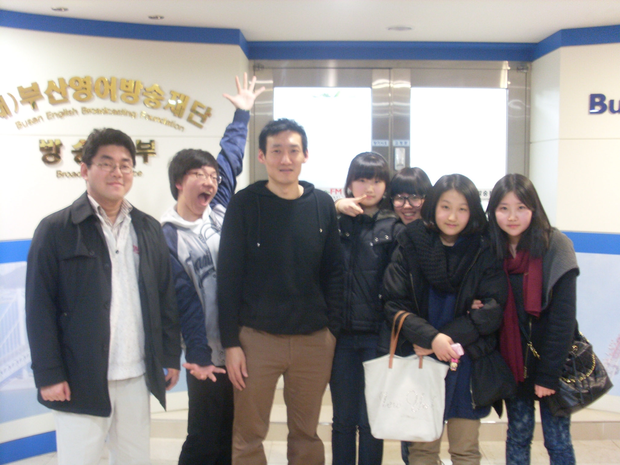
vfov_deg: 37.7
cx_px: 310
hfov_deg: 49.0
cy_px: 232
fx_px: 681
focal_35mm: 38
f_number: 3
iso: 200
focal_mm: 6.3
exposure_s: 1/4
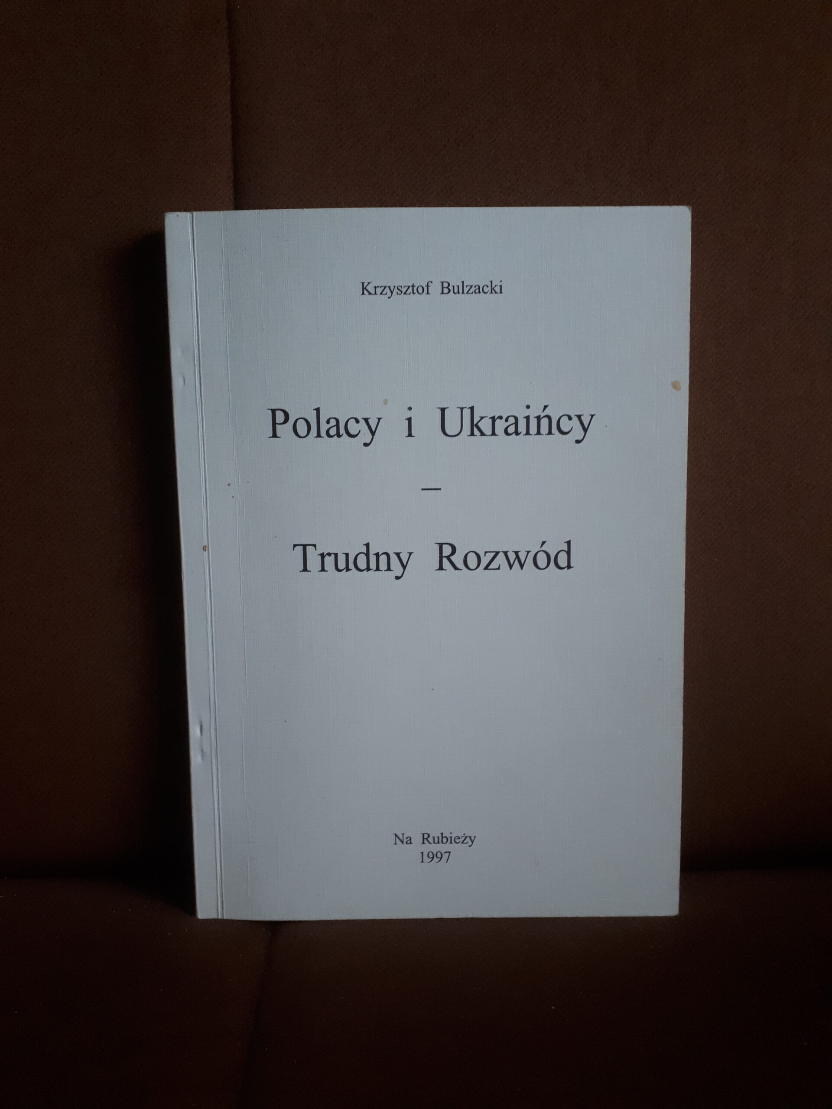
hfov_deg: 51.4
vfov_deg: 65.3
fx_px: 865
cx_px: 416
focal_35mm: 27
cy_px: 554
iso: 250
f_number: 1.9
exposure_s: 1/17
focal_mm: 3.6
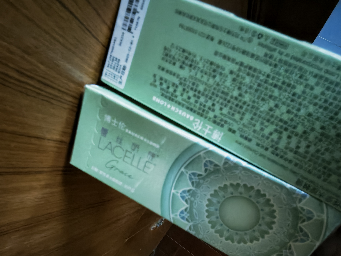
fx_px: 236
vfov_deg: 56.8
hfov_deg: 71.6
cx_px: 170
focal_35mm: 24
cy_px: 128
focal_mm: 1.96
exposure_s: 1/20
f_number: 2.2
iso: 2000
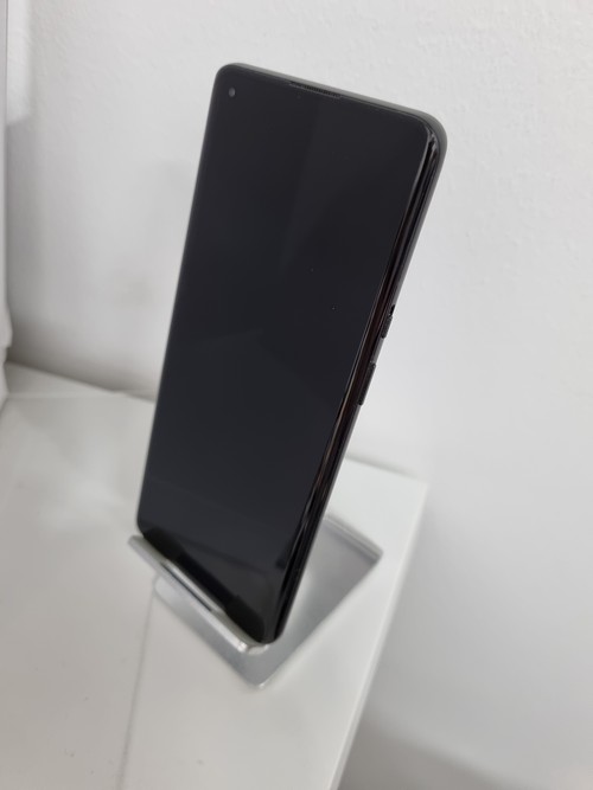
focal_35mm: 26
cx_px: 296
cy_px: 395
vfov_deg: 67.3
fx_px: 594
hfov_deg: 53.0
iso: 250
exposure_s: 1/50
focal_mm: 5.4
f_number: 1.8
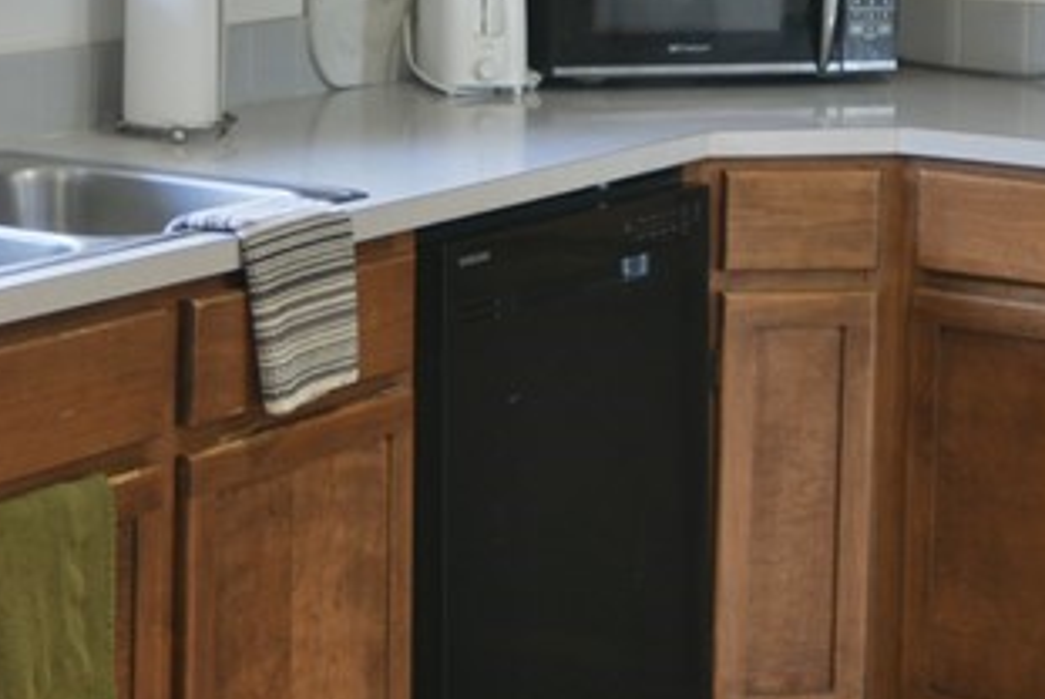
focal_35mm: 122
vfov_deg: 11.1
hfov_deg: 16.8
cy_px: -47
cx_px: 586
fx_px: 3545
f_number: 4
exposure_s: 1/50
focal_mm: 35
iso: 800
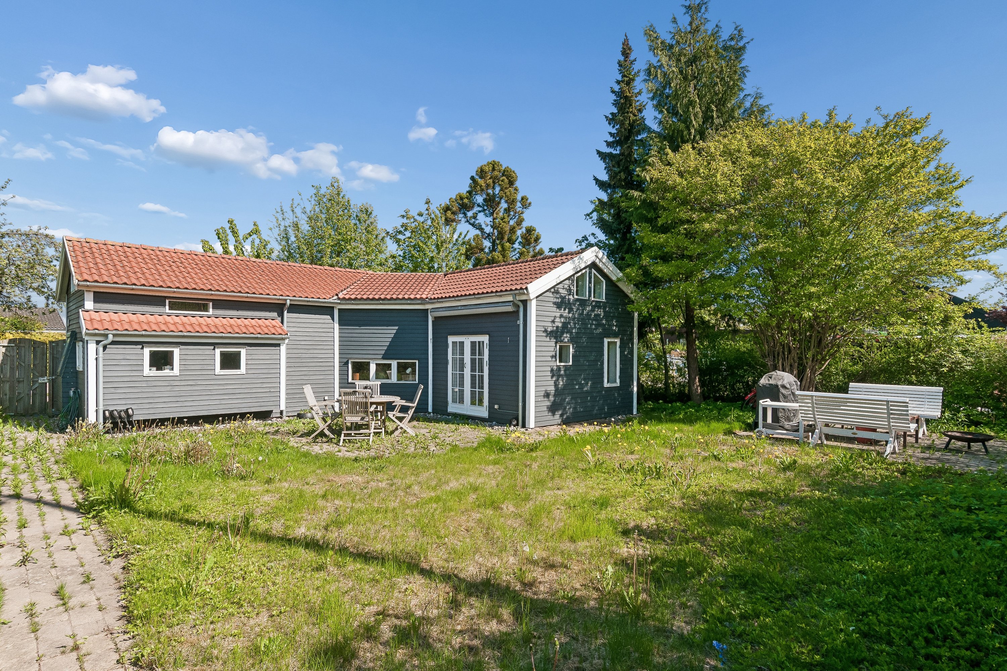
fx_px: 503
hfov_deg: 90.0
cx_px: 504
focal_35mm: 18
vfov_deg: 67.4
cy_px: 336
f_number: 10
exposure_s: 1/320
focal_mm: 12
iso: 200
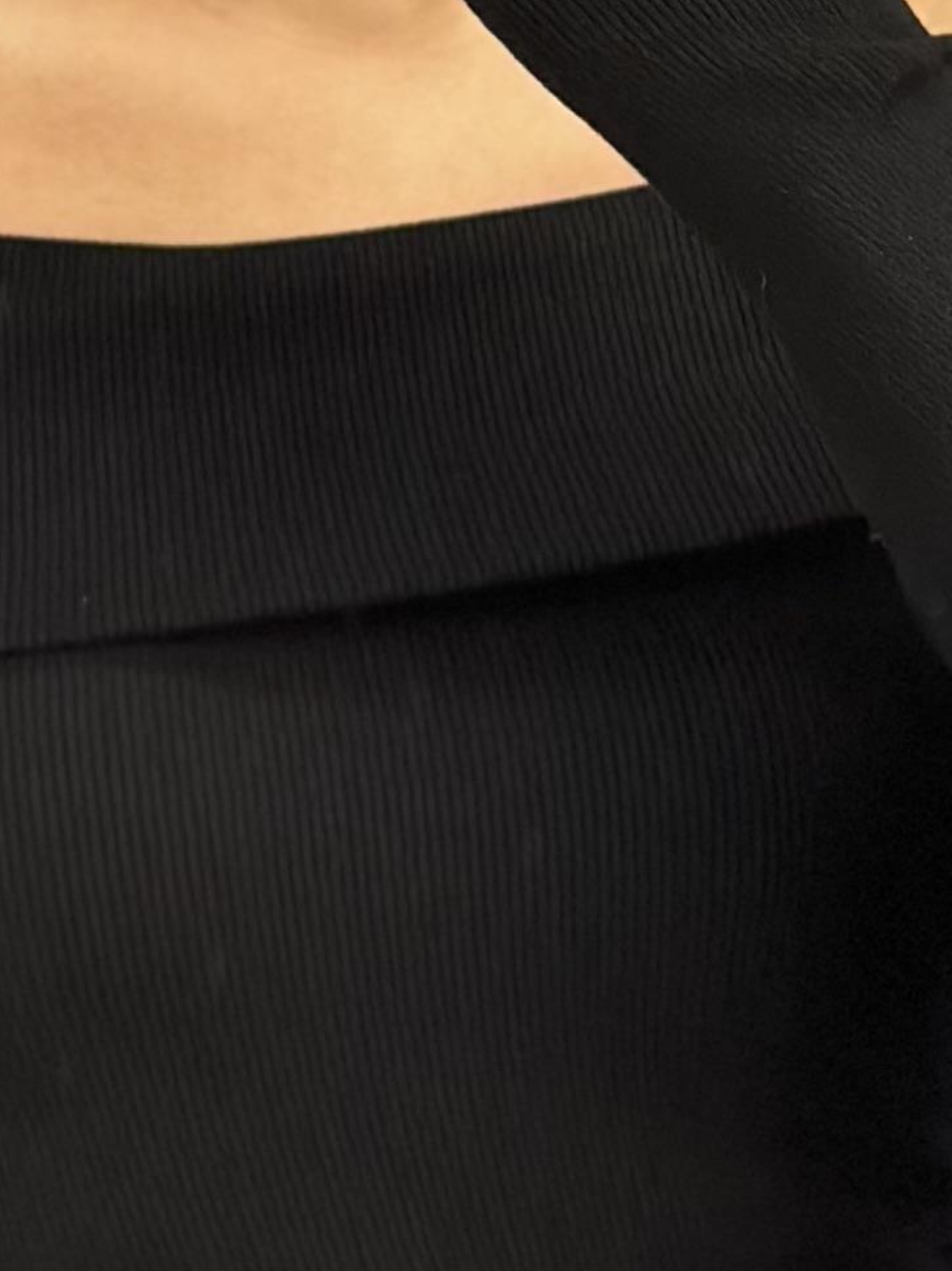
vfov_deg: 9.9
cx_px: 377
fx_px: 7302
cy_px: 538
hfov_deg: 7.5
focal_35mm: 199
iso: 200
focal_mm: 6.86
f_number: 1.78
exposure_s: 1/100
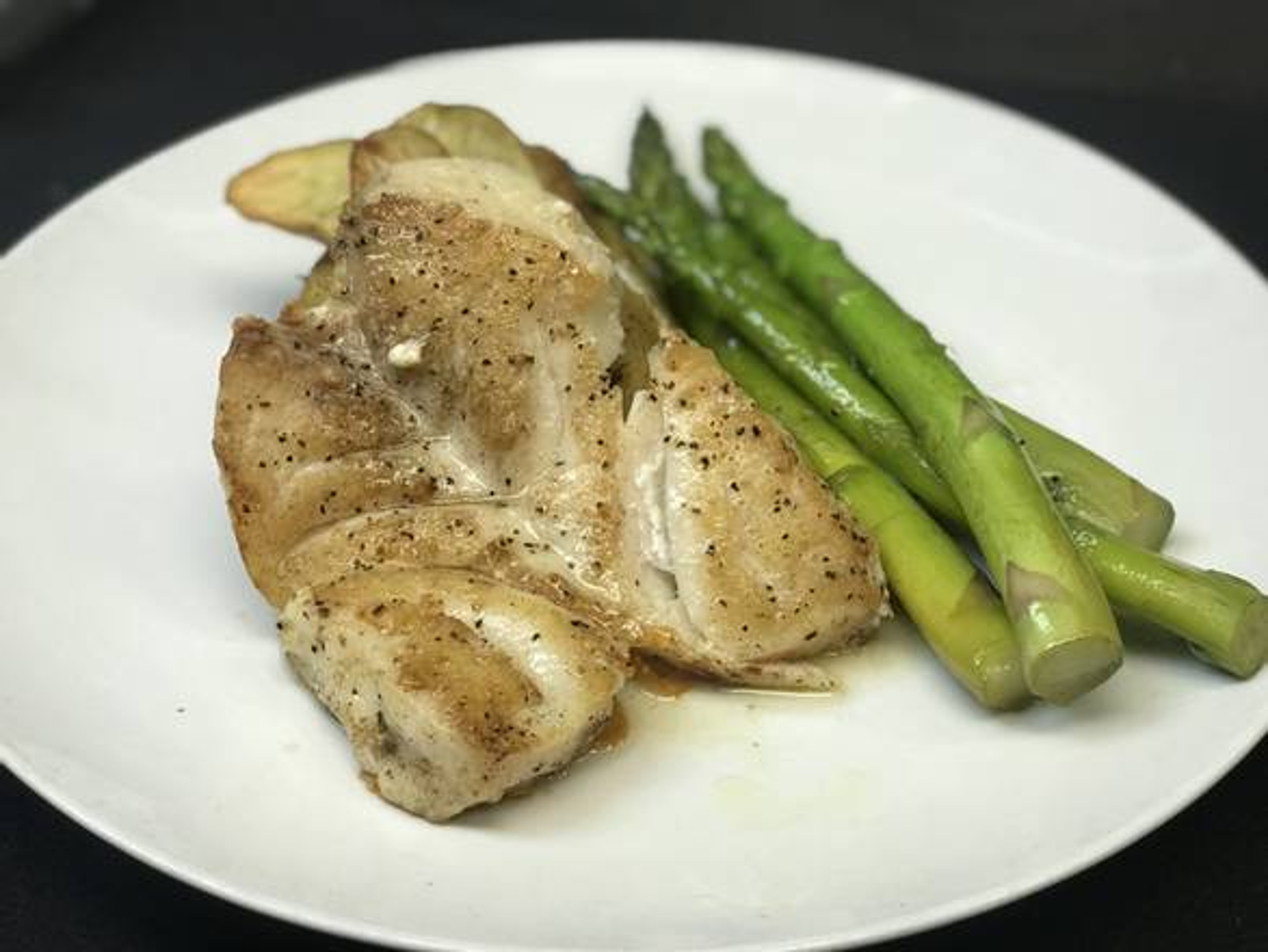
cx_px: 634
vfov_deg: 25.7
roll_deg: +0.8
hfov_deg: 33.8
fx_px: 2089
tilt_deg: -40.4
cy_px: 476
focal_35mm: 57
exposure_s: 1/60
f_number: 2.8
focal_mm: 6.6
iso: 64
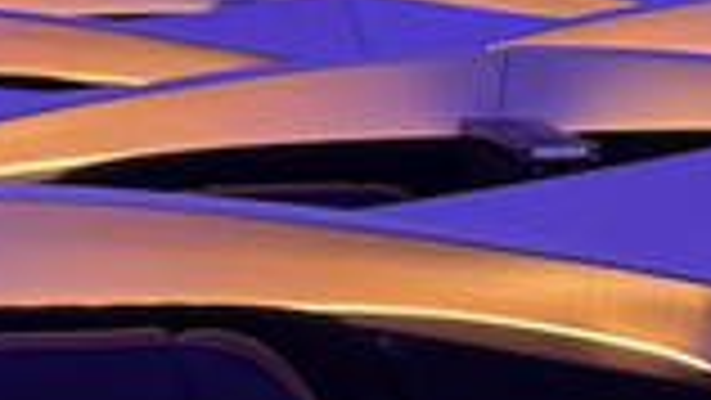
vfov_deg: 8.7
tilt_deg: -10.1
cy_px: 229
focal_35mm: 139
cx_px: 778
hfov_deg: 15.1
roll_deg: -0.1
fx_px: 2621
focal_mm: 6.76
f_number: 1.78
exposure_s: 1/56
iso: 500
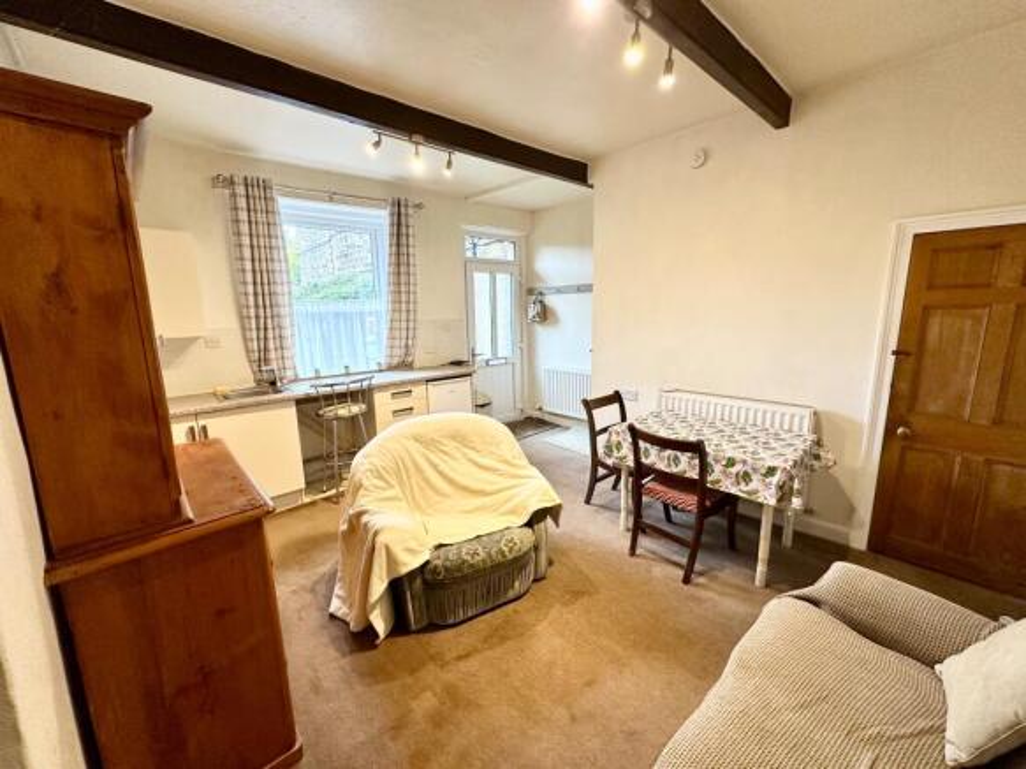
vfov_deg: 85.7
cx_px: 513
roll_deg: +1.6
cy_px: 384
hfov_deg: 102.1
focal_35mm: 14
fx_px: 415
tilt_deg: -10.7
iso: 200
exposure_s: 1/50
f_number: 2.2
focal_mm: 2.22
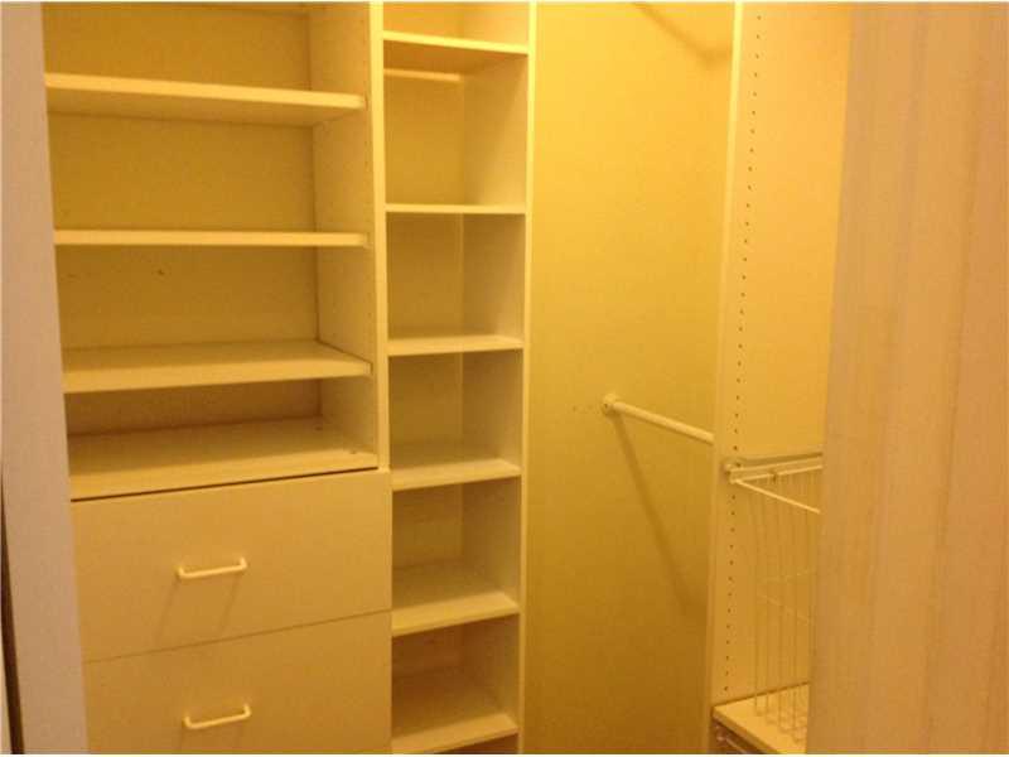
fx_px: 1020
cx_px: 504
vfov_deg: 40.7
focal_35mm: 35
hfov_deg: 52.6
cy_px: 378
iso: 250
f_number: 2.4
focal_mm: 4.28
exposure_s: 1/15
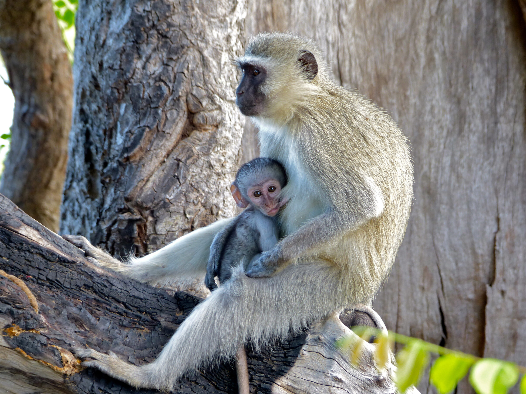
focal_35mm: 245
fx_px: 3723
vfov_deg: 6.1
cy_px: 197
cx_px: 263
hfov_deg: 8.1
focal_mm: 44
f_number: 2.8
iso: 100
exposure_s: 1/50
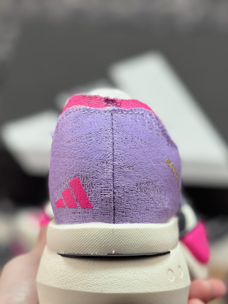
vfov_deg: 24.0
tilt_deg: -53.4
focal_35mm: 81
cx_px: 117
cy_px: 201
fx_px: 712
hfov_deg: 18.2
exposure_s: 1/659
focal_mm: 6.86
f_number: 1.78
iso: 80
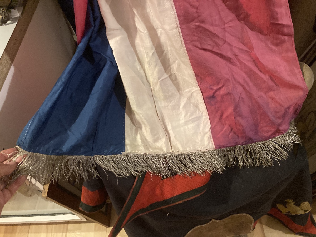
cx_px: 158
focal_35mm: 28
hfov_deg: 63.4
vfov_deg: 49.7
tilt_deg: -54.0
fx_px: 256
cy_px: 118
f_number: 1.8
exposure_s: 1/25
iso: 500
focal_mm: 3.99
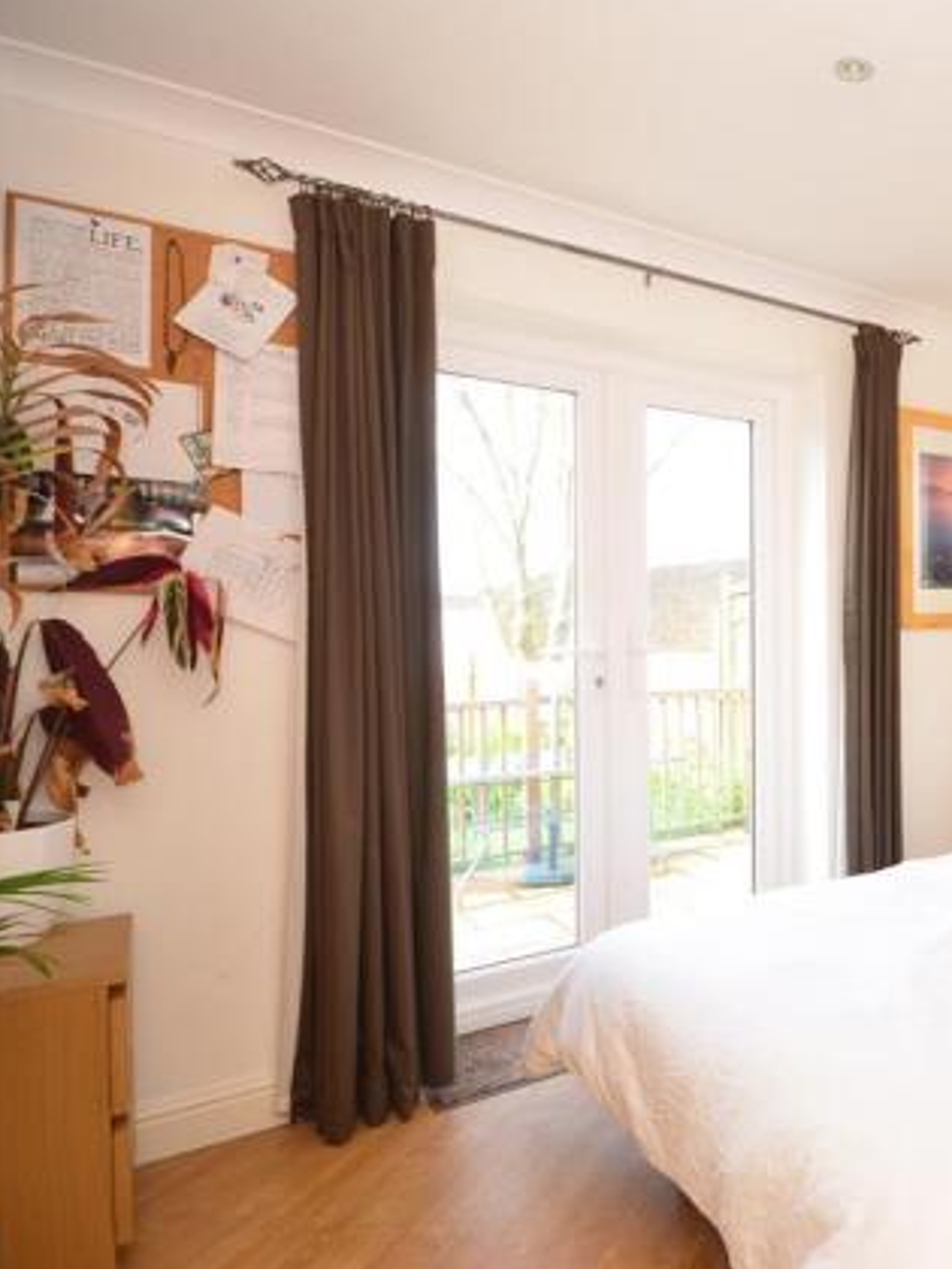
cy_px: 619
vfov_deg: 69.9
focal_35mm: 25
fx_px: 908
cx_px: 913
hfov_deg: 47.6
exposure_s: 1/40
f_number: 5
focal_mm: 11
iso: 200
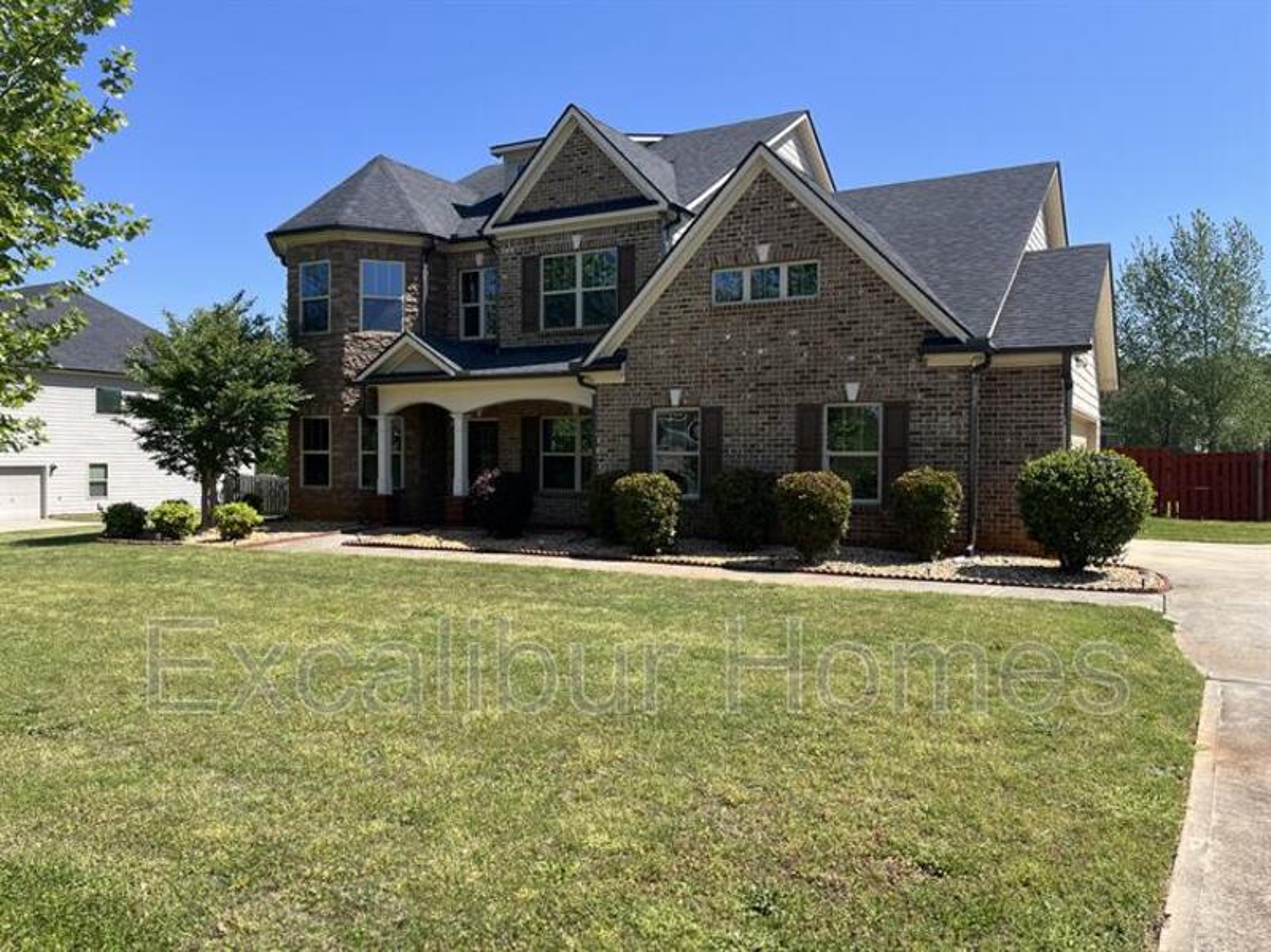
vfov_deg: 53.0
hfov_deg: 67.3
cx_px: 636
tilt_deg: -0.9
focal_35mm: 26
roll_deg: -0.4
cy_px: 476
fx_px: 954
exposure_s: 1/2410
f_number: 1.6
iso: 50
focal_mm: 5.1
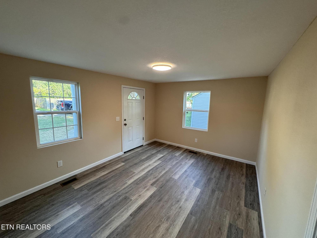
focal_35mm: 14
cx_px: 158
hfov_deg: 102.1
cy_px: 119
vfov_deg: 85.7
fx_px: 128
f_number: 2.2
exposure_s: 1/120
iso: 250
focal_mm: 2.22
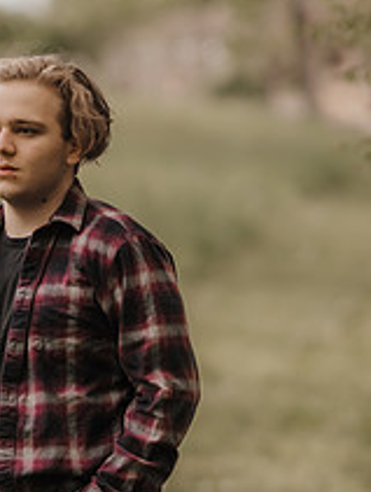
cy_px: 191
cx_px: 86
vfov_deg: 7.6
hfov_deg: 5.7
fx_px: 3704
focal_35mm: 260
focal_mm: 85
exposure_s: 1/1250
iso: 125
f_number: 1.6
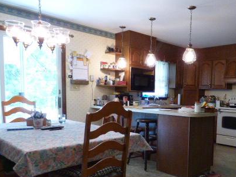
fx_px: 218
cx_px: 169
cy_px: 117
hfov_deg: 54.9
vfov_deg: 43.6
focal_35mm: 32
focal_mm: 3.58
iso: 400
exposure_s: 1/60
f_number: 2.8
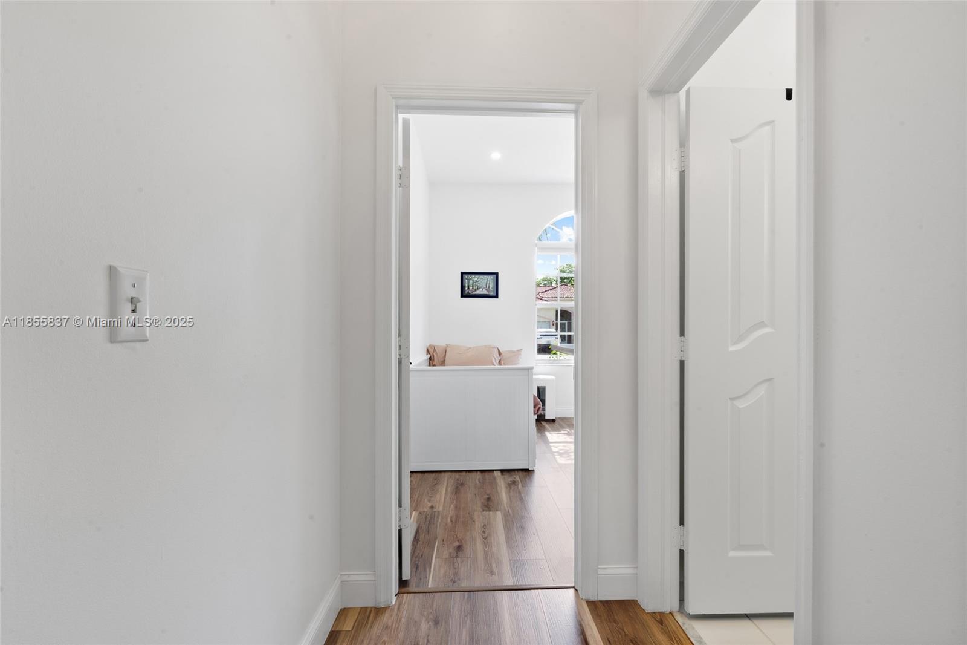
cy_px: 322
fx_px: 430
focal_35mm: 16
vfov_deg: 73.7
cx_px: 484
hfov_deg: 96.7
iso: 200
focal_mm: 16
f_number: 16
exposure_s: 1
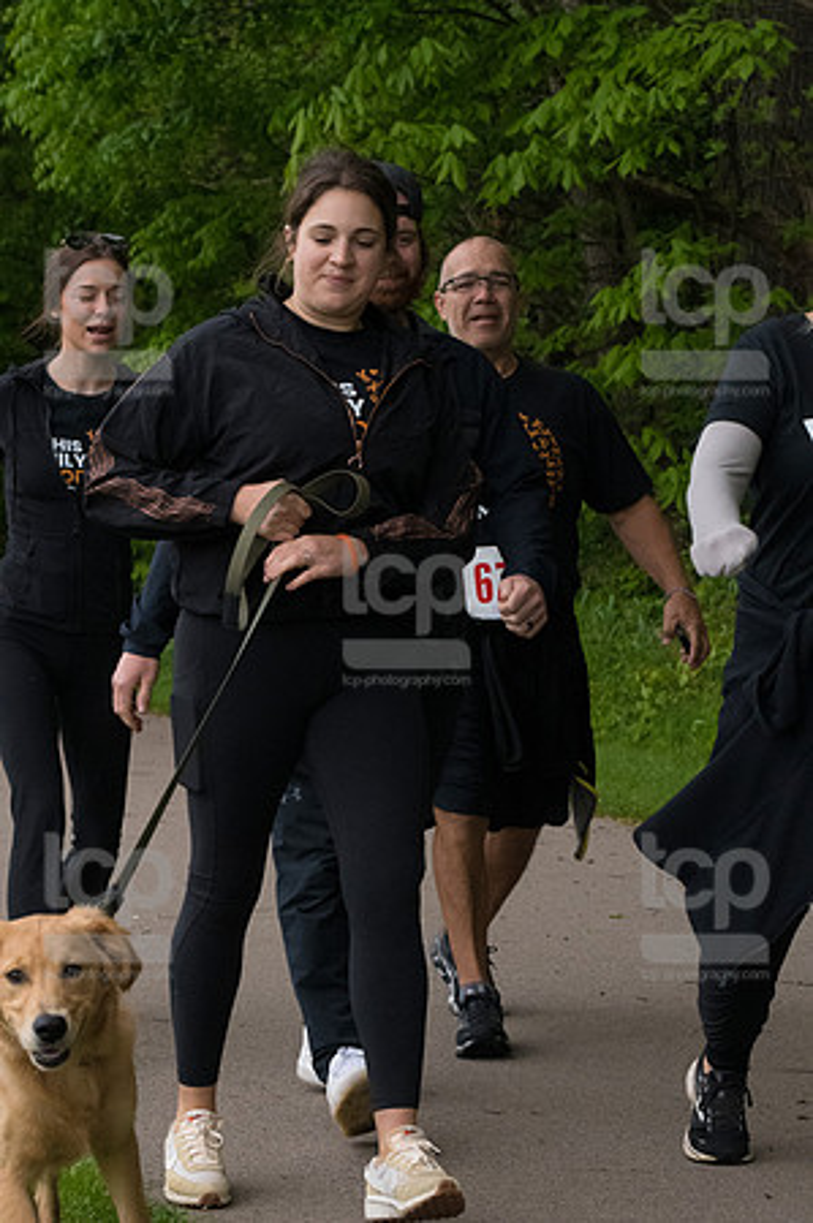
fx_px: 3565
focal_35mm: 105
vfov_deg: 19.5
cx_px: 406
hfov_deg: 13.0
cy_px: 612
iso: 4000
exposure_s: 1/1600
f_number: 7.1
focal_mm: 70
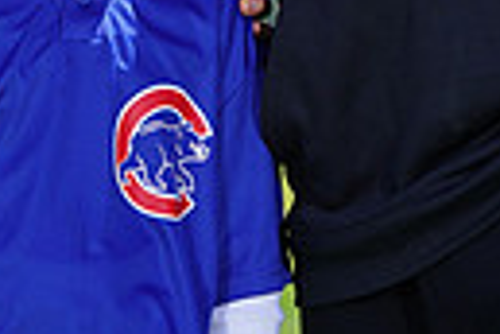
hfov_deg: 3.1
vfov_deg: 2.1
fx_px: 9249
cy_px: -258
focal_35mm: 666
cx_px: 198
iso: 100
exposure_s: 1/250
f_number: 8
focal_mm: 148
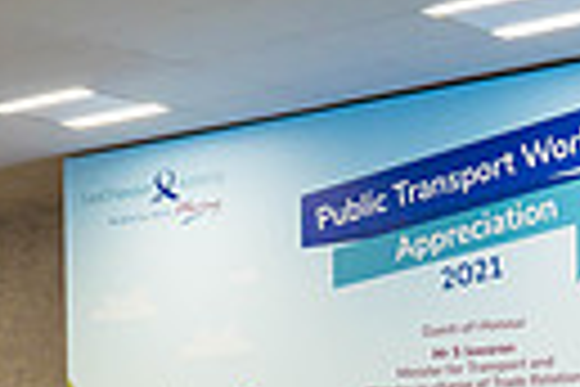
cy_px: 668
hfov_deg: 15.1
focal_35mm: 136
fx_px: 2191
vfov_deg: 9.6
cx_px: 202
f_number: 2.8
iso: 500
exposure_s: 1/100
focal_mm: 14
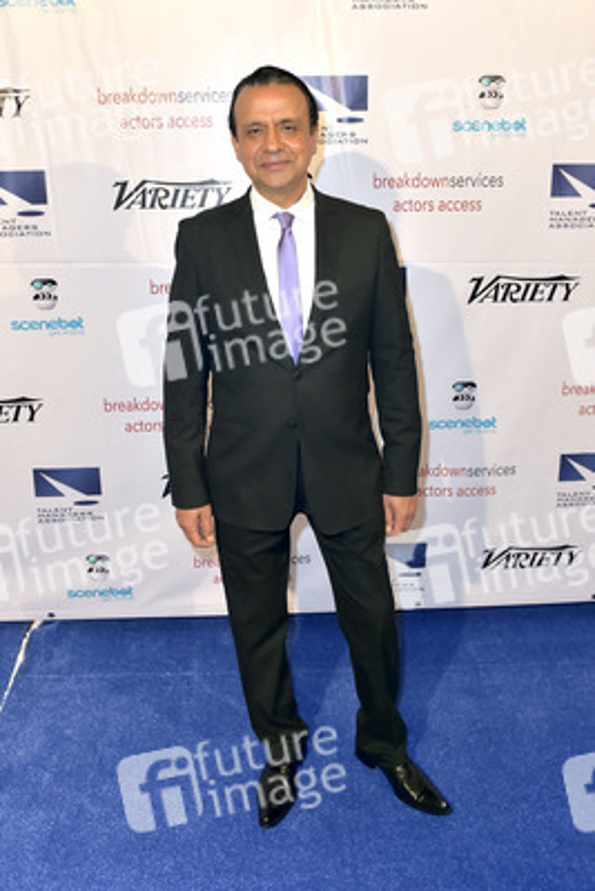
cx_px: 298
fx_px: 644
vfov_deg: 69.4
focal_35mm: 26
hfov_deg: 49.6
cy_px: 446
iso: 400
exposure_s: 1/320
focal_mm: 26
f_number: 4.5
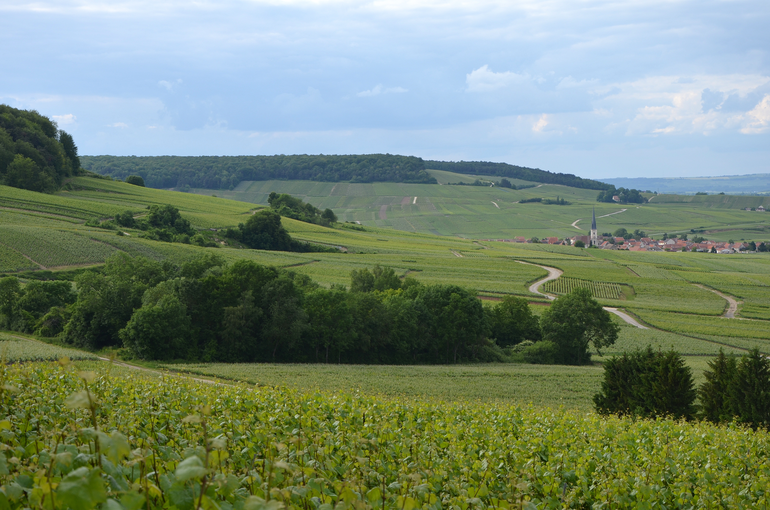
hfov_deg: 23.4
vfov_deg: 15.6
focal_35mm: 87
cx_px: 385
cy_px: 255
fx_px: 1857
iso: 100
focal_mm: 58
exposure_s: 1/200
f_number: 9
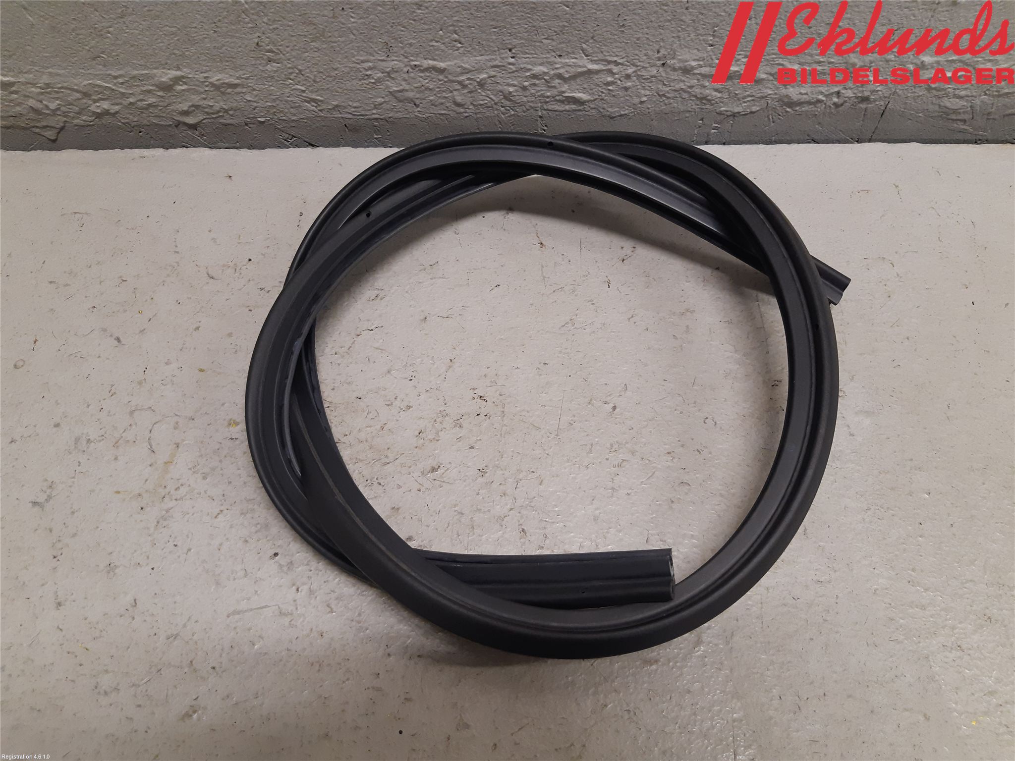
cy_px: 380
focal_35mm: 26
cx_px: 508
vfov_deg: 53.1
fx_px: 762
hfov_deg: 67.3
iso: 160
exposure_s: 1/50
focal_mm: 3.93
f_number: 1.7
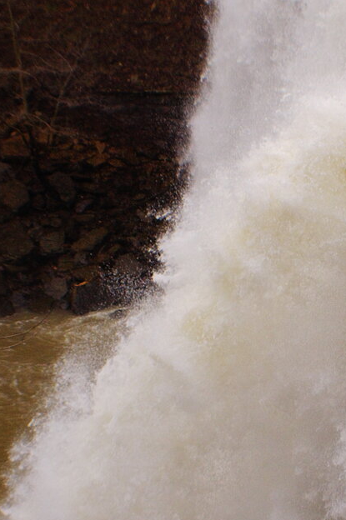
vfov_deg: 13.7
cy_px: 342
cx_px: 322
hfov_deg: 9.1
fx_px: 2166
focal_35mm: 150
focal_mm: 35
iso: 200
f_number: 4.5
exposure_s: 1/250
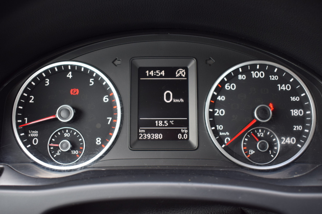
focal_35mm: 38
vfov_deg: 35.5
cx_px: 161
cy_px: 107
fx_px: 335
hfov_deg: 51.3
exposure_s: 1/60
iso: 400
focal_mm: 25
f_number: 4
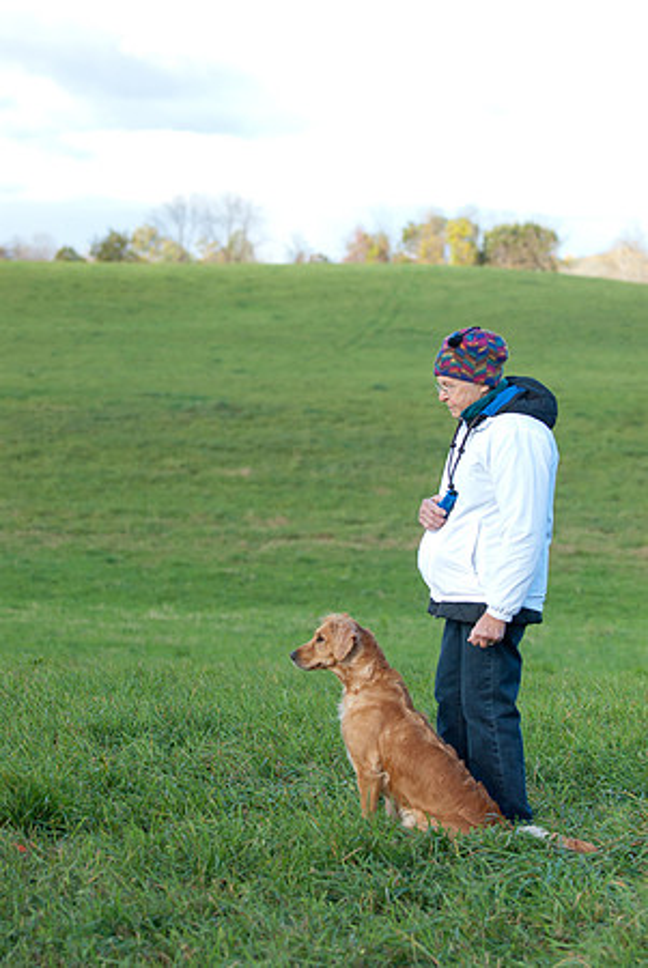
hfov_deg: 13.1
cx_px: 324
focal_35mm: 105
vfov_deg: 19.4
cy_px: 484
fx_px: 2828
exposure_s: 1/1000
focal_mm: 70
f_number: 3.5
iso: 500
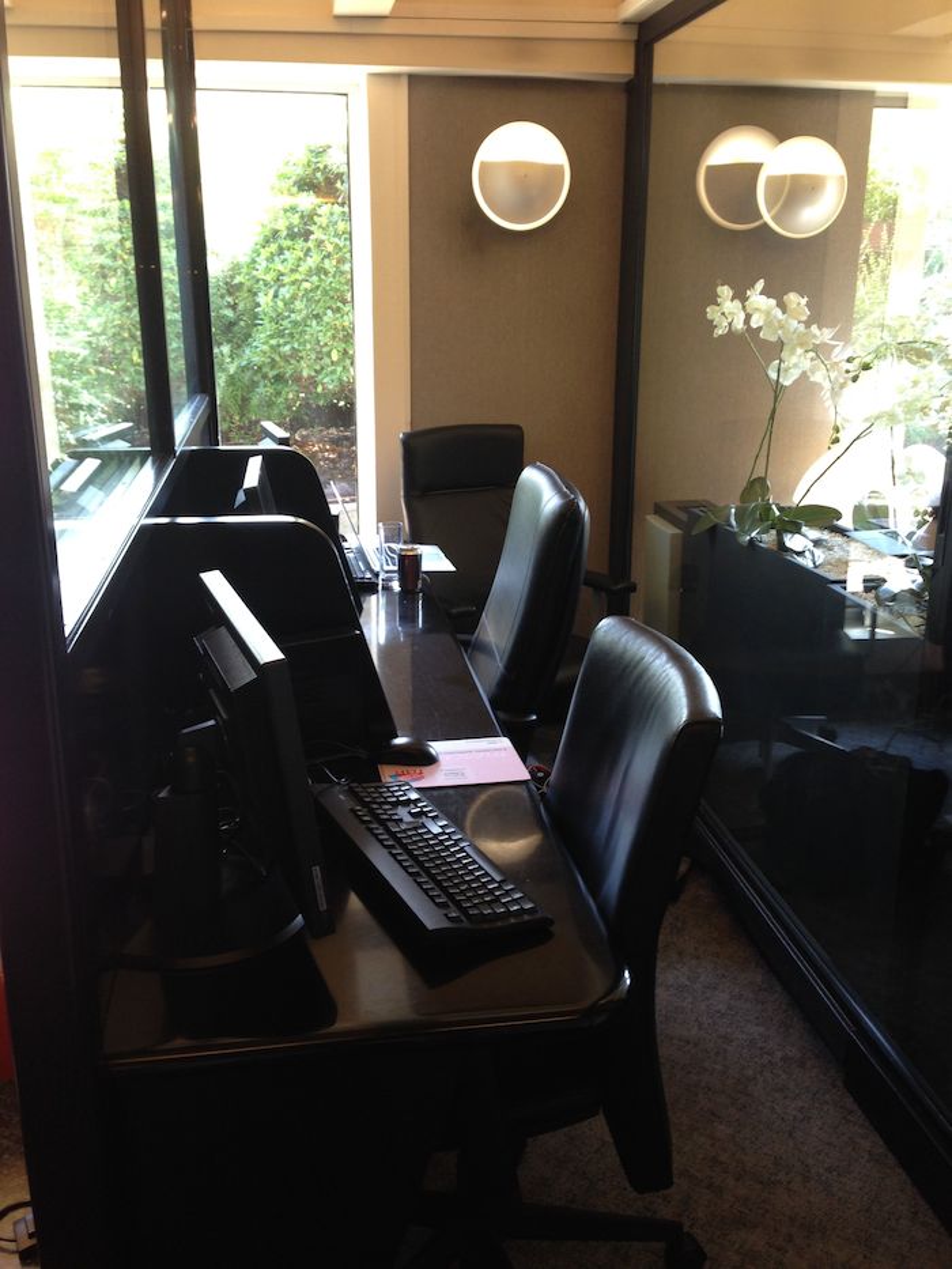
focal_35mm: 33
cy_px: 634
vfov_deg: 55.3
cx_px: 476
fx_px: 1210
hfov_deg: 43.0
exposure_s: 1/20
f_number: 2.4
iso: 64
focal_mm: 4.12
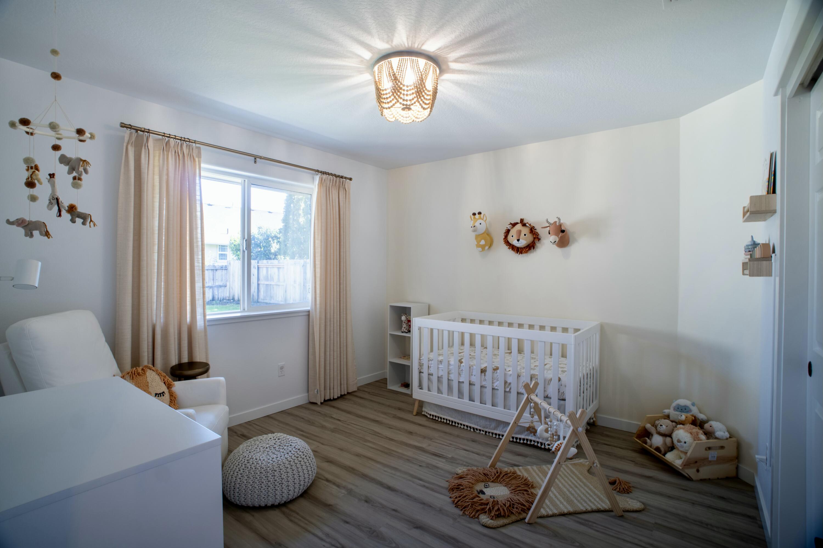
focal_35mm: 16
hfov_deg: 95.0
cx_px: 412
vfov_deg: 72.1
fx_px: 377
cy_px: 274
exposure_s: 1/8
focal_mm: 11
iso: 100
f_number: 8
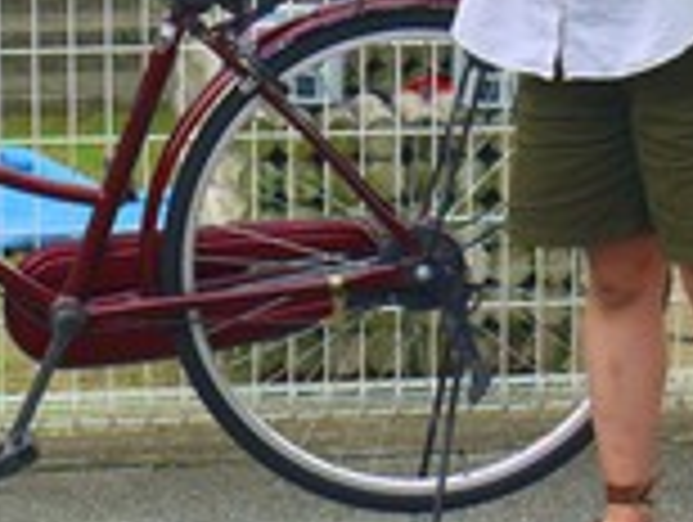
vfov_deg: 7.8
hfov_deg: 10.5
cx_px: 508
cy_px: -178
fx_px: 3770
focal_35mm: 188
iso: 100
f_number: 6.3
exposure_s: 1/100
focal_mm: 29
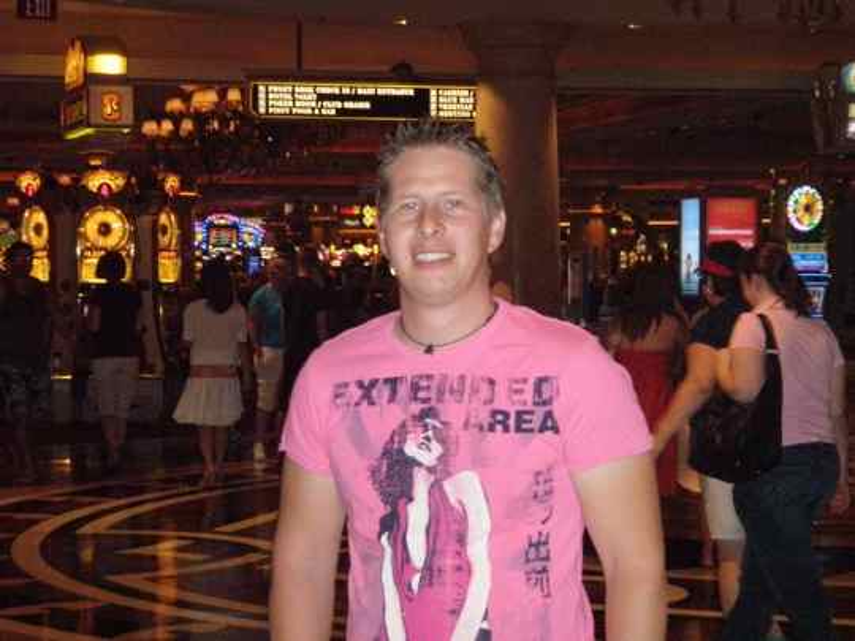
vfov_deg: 15.6
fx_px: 2346
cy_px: 320
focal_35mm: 95
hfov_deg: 20.7
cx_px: 428
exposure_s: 1/80
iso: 800
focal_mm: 16.9
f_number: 4.5
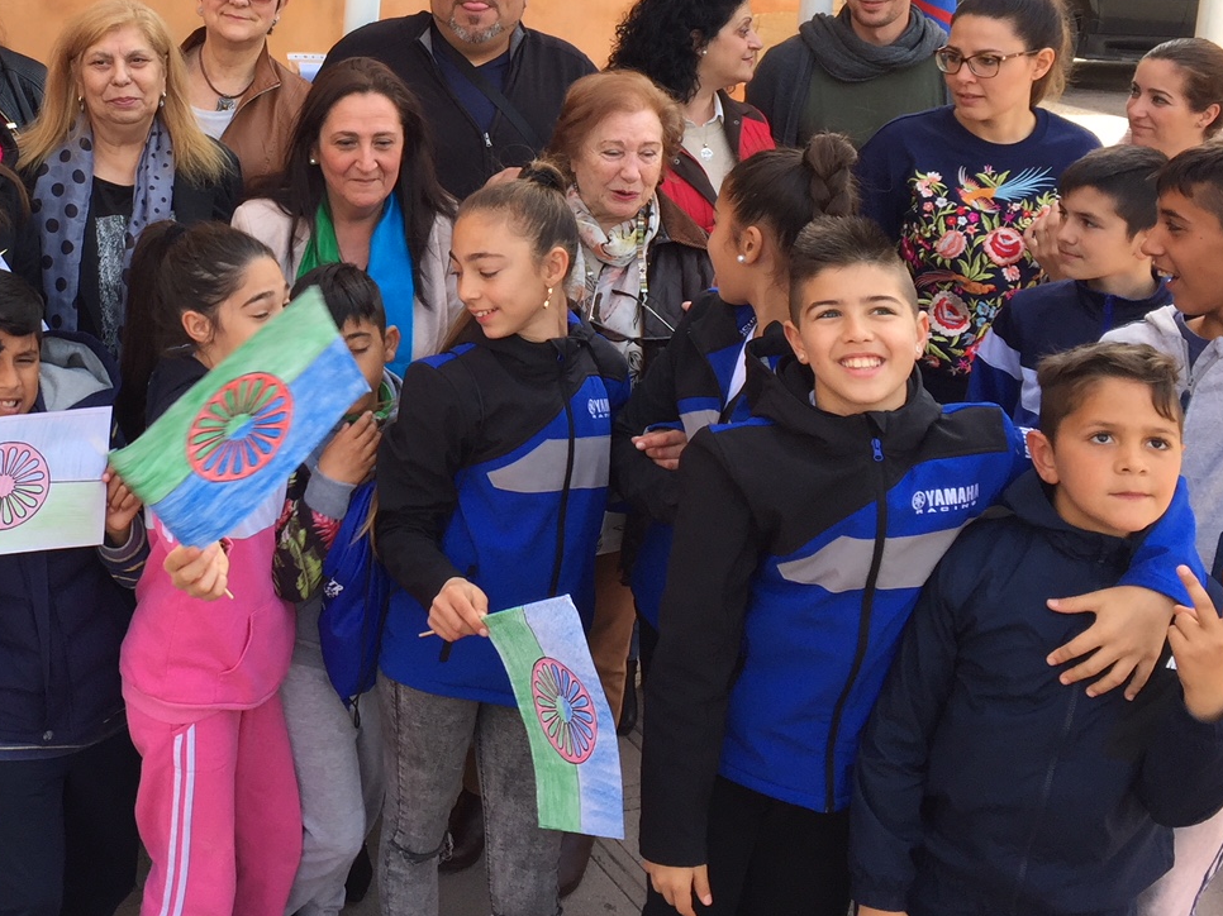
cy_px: 224
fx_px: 1731
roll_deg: -1.7
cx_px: 267
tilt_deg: -13.2
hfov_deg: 37.7
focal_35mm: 49
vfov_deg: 29.2
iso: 32
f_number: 2.2
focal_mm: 4.15
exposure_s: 1/284
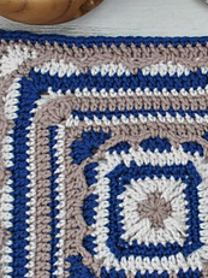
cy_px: 169
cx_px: 180
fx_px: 706
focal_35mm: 88
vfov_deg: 22.2
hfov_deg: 16.6
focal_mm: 22
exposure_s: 1/40
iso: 200
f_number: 8
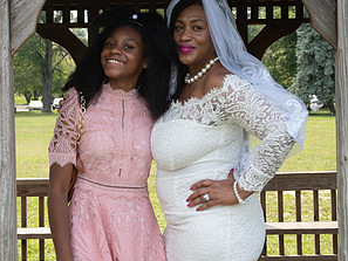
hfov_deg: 24.4
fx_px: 805
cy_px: 95
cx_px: 173
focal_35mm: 80
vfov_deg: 18.4
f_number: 6.3
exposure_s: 1/1600
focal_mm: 53
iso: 800
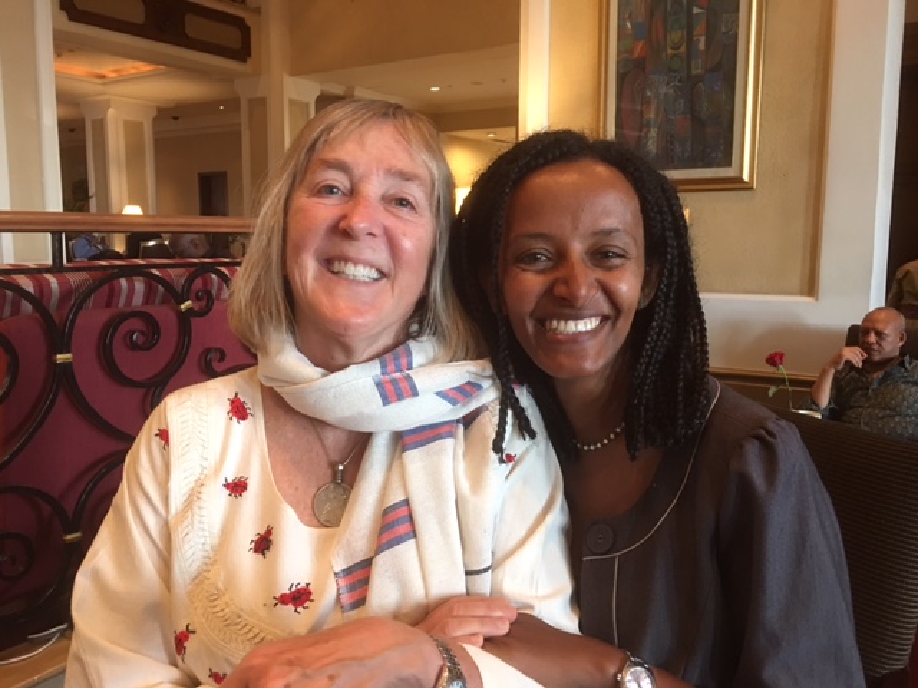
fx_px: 769
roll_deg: +0.1
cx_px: 459
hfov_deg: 61.7
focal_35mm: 29
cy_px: 344
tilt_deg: -7.7
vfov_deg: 48.2
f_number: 2.2
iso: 80
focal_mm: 4.15
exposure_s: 1/10
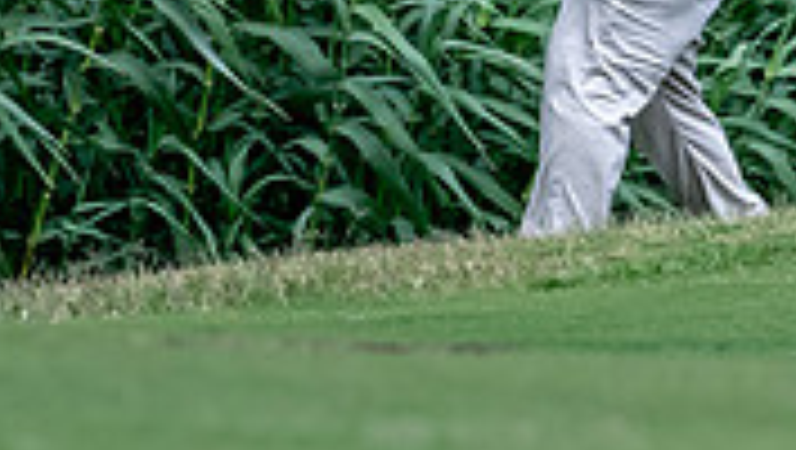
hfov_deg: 2.1
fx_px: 21721
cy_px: -353
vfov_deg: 1.2
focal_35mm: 1028
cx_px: 634
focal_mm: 200
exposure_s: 1/2000
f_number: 5.6
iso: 1250
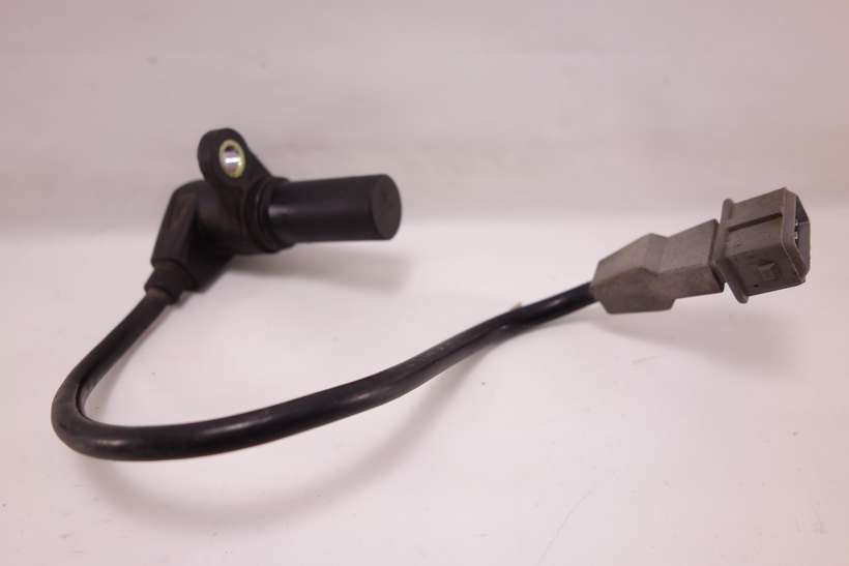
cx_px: 424
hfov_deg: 65.5
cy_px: 283
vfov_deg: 46.4
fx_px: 660
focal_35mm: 28
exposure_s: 1/100
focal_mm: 10.4
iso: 125
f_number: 2.5
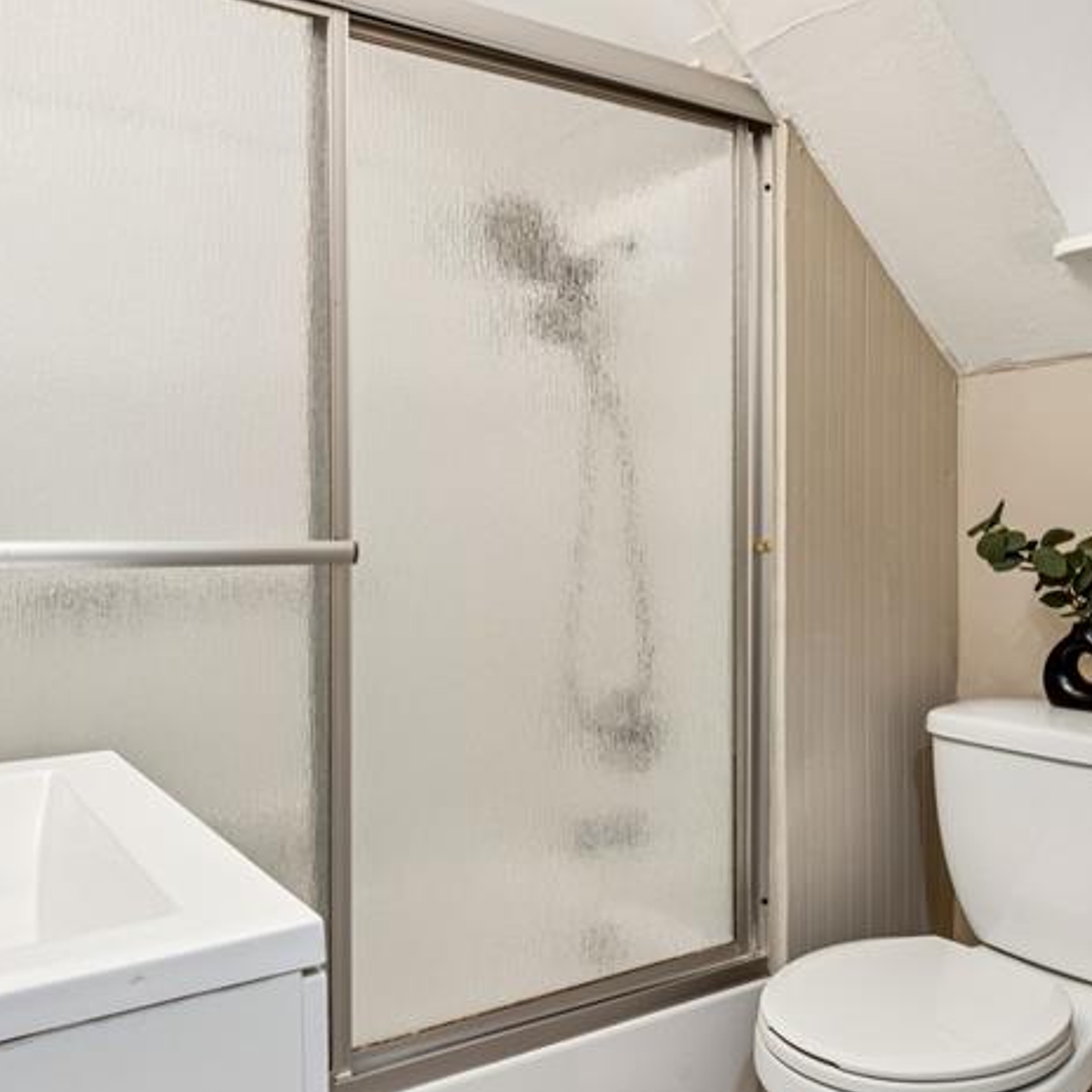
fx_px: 1084
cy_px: 537
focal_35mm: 30
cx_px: 541
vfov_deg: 53.5
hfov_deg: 53.5
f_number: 13
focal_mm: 16.2
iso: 200
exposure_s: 1/2
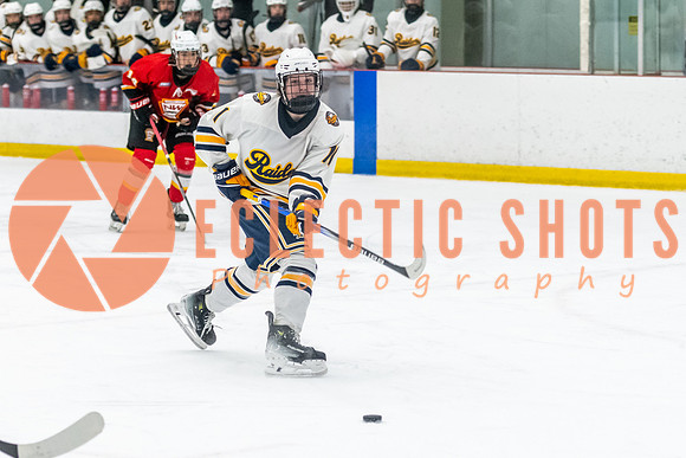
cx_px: 403
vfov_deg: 8.0
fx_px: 3255
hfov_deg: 12.0
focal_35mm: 171
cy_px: 193
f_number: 2.8
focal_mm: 78
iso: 3200
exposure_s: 1/800
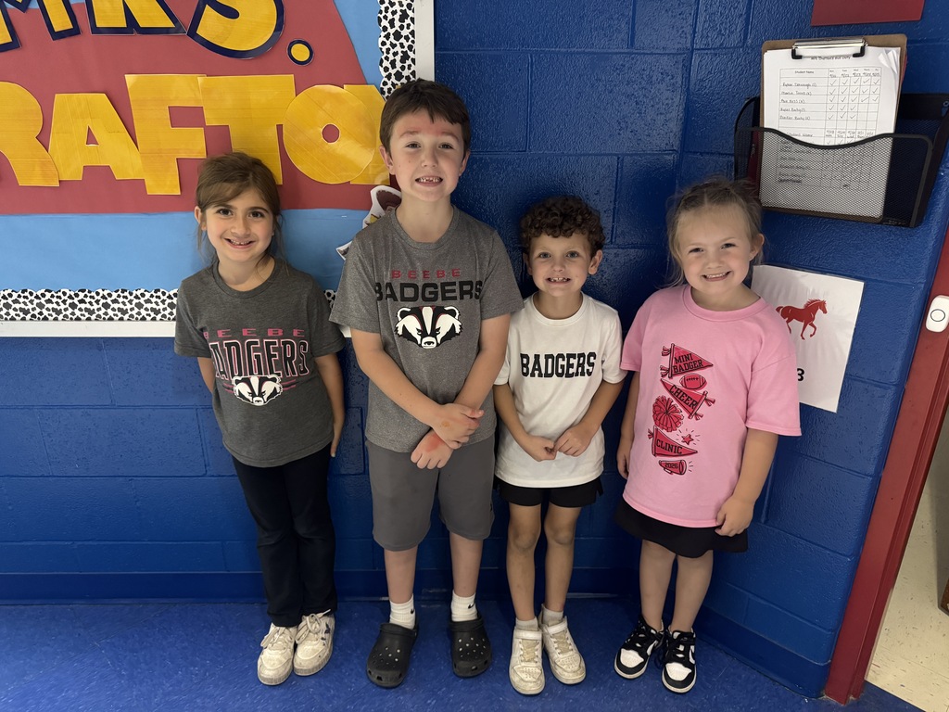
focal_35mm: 24
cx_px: 474
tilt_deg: -22.1
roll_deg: -1.0
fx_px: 658
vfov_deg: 56.8
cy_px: 356
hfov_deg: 71.6
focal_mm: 6.76
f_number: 1.78
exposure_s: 1/40
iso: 640
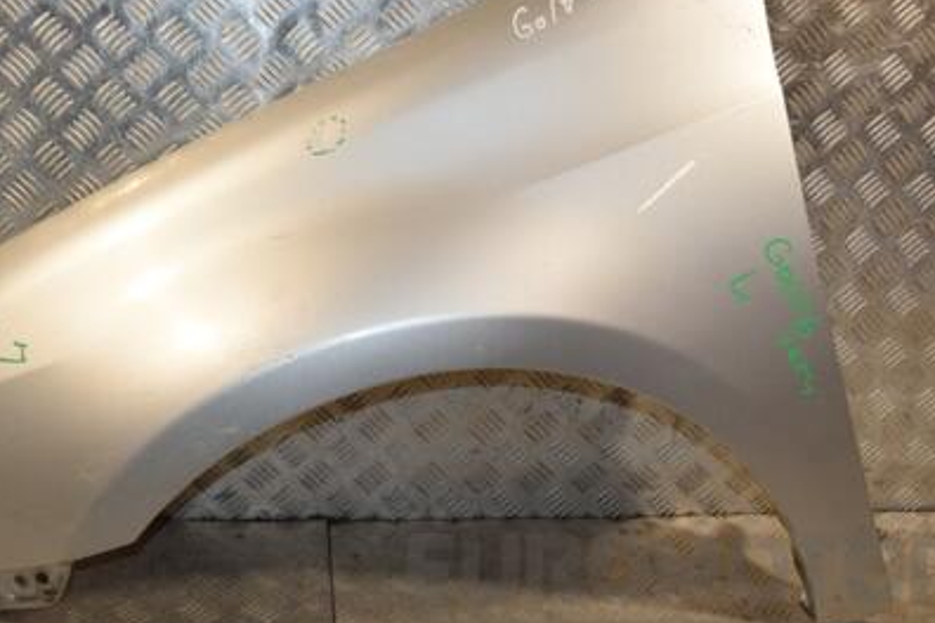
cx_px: 364
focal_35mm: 48
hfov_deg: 41.1
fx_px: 1240
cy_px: 255
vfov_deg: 28.2
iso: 800
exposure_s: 1/200
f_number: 11
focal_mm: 21
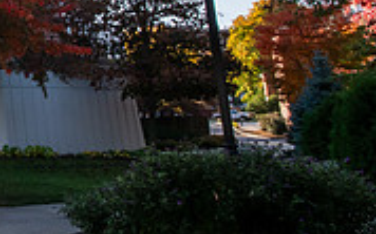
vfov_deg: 19.8
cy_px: -12
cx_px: -156
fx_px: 645
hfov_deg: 25.9
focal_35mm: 63
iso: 800
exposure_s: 1/125
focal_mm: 19
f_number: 18
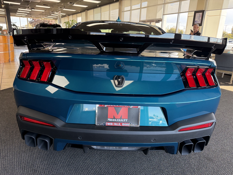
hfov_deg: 71.6
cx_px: 116
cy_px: 88
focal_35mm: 24
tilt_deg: -16.4
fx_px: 162
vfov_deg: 56.8
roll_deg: -1.8
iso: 125
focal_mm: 6.76
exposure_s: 1/140
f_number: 1.78
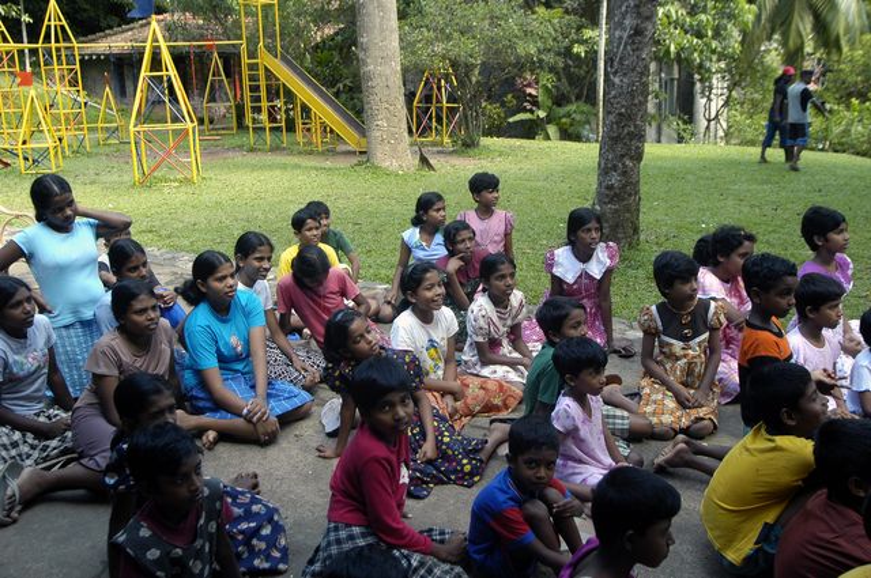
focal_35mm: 30
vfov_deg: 43.5
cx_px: 436
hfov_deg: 62.0
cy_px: 289
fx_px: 725
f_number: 5
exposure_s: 1/100
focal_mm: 20
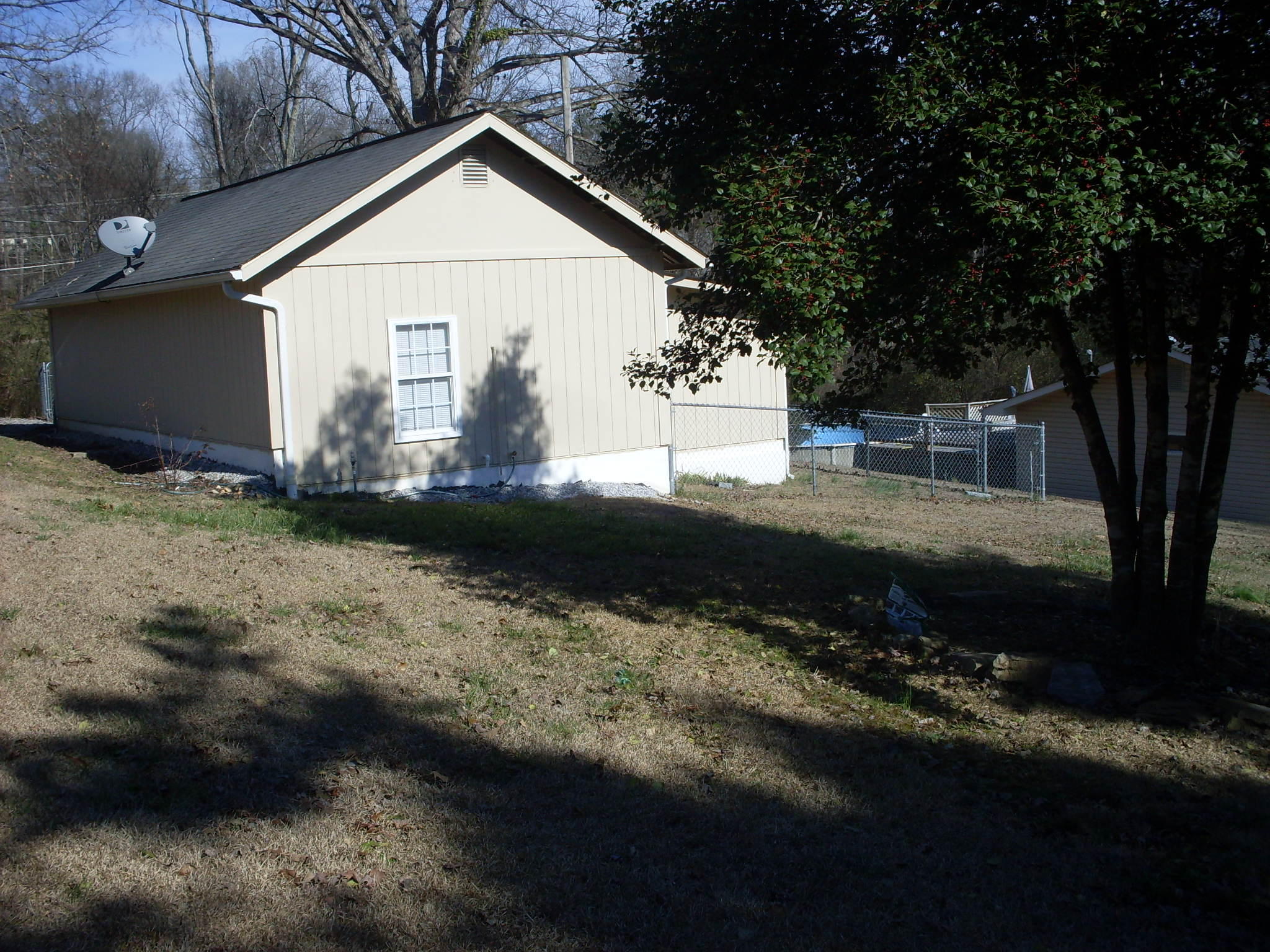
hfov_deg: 49.0
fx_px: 1394
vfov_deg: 37.7
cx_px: 635
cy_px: 476
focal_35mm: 38
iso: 80
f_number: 8.4
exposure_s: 1/250
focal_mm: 6.3
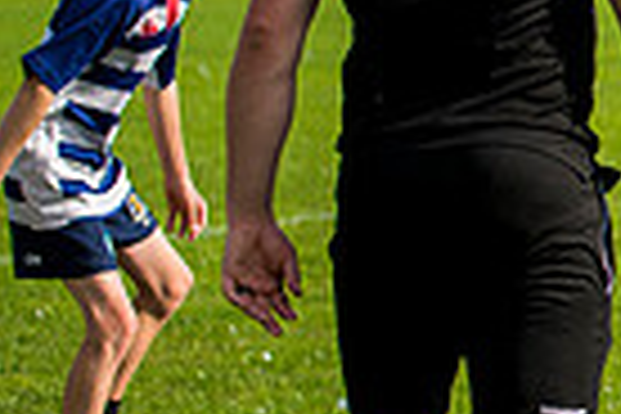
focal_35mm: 295
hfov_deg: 6.8
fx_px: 5088
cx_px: 1220
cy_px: 164
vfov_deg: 4.7
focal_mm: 70
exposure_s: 1/1600
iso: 250
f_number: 4
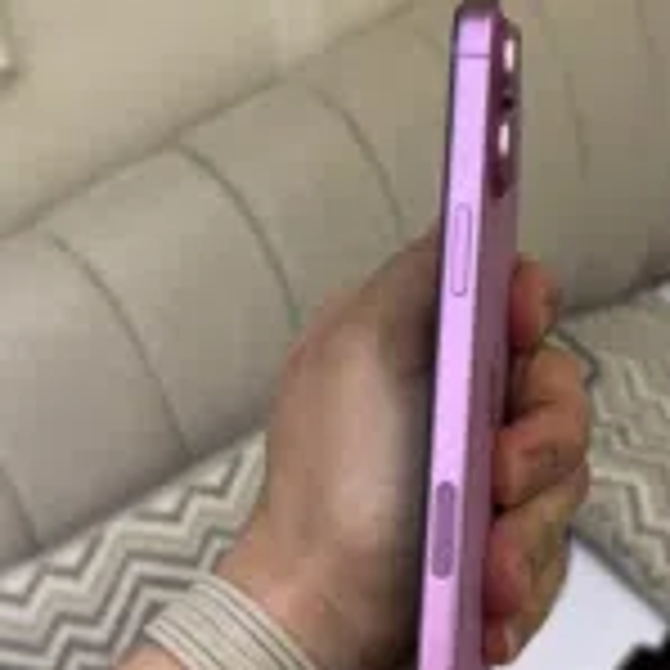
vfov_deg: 30.0
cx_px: 459
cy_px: 288
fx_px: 1248
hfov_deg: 29.8
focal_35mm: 57
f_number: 1.78
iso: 125
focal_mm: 6.76
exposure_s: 1/100
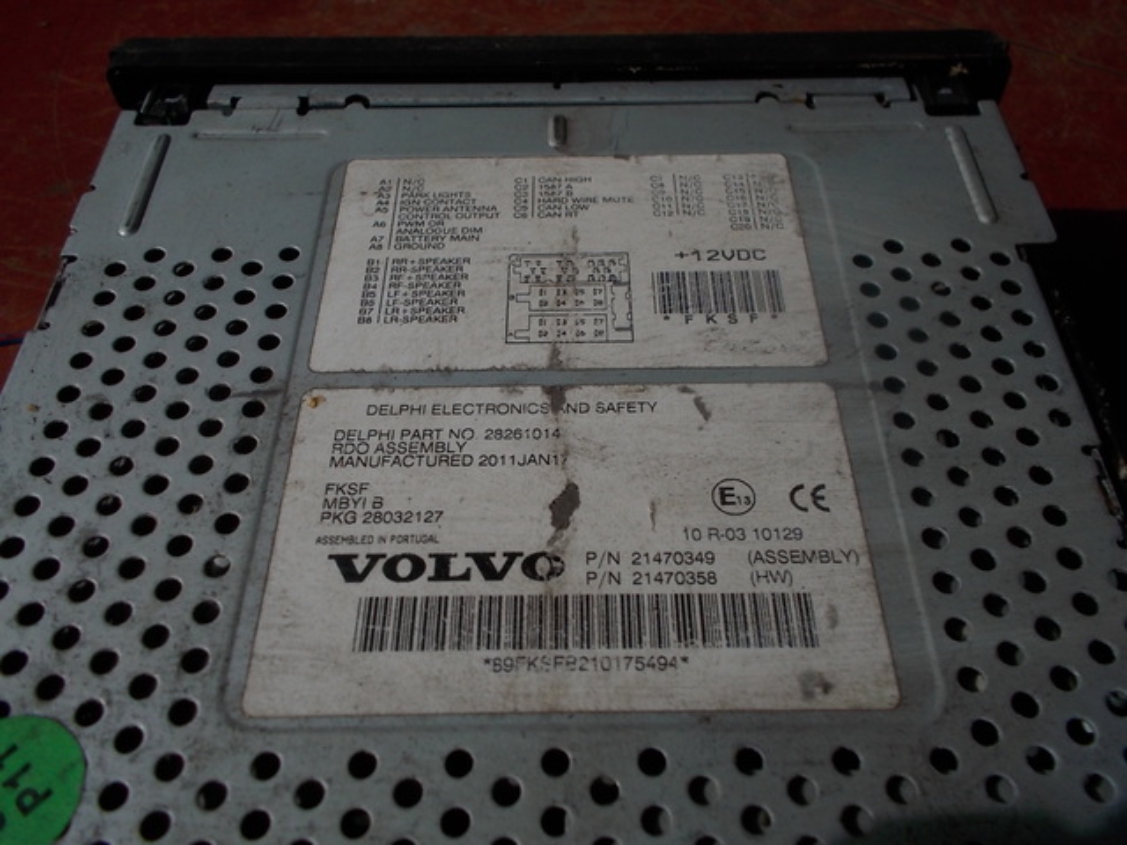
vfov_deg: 48.2
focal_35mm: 29
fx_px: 944
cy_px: 422
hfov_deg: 61.7
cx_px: 564
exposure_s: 1/1600
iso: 80
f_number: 3.3
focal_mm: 4.1
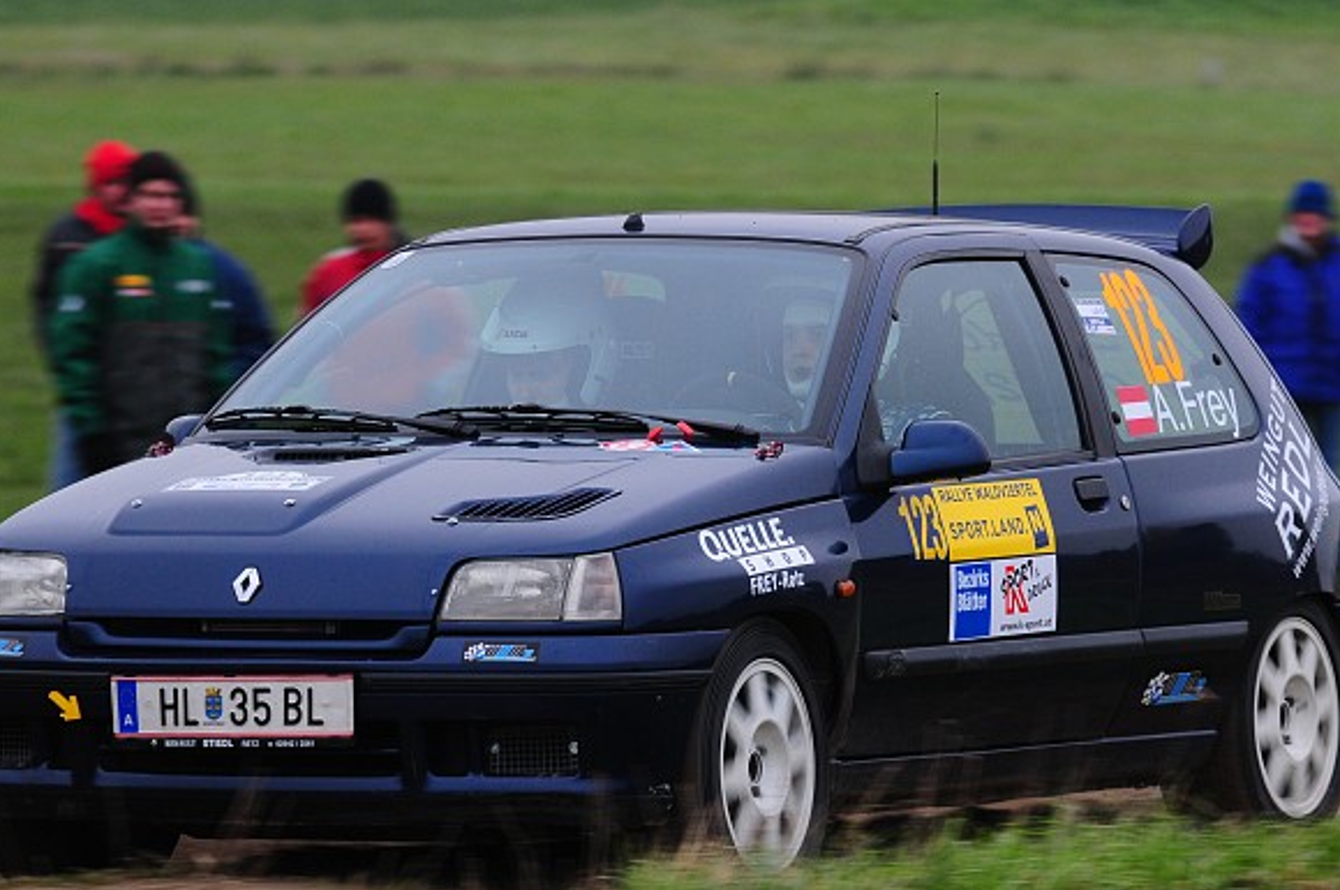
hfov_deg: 6.0
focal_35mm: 345
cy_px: 490
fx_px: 12810
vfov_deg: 4.0
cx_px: 705
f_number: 5.6
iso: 500
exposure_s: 1/320
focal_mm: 185
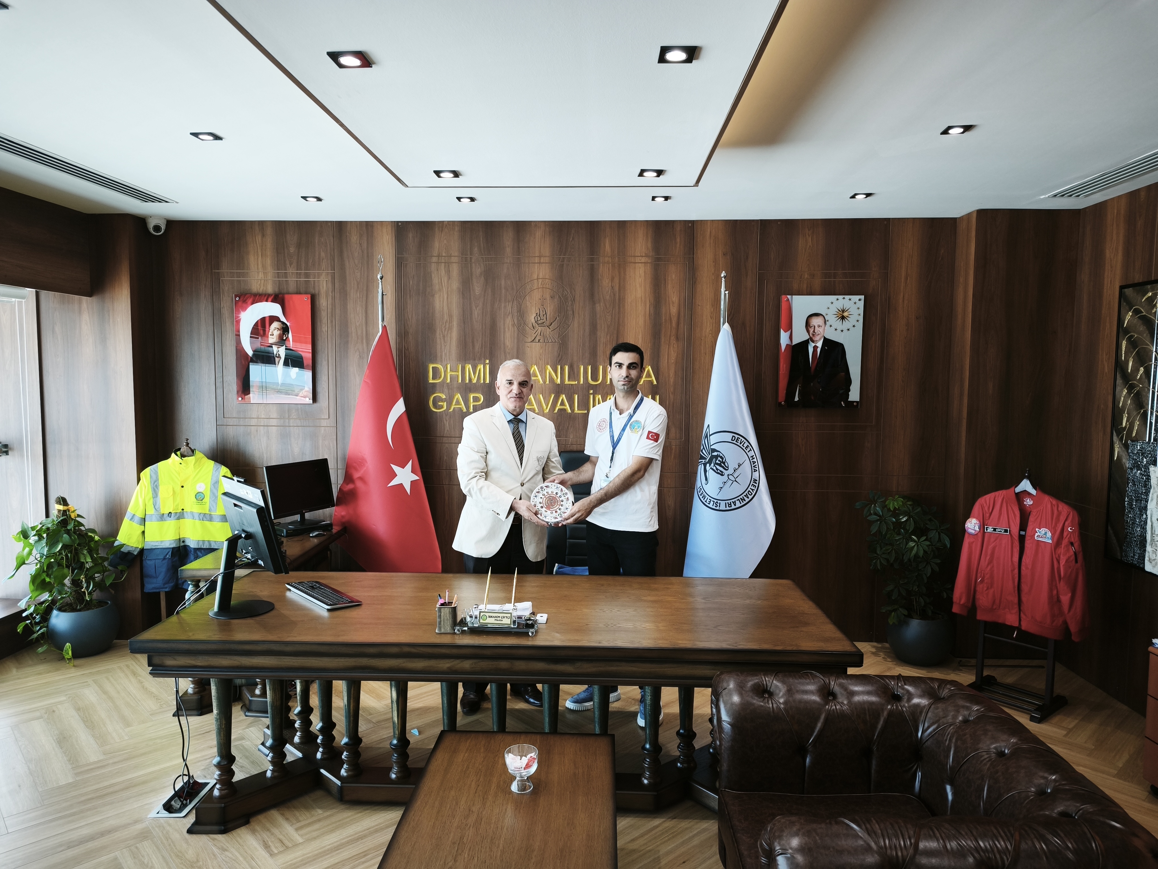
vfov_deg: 58.9
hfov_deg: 73.9
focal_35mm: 23
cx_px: 579
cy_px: 434
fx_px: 769
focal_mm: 6.45
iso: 125
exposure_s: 1/99.9
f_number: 1.62
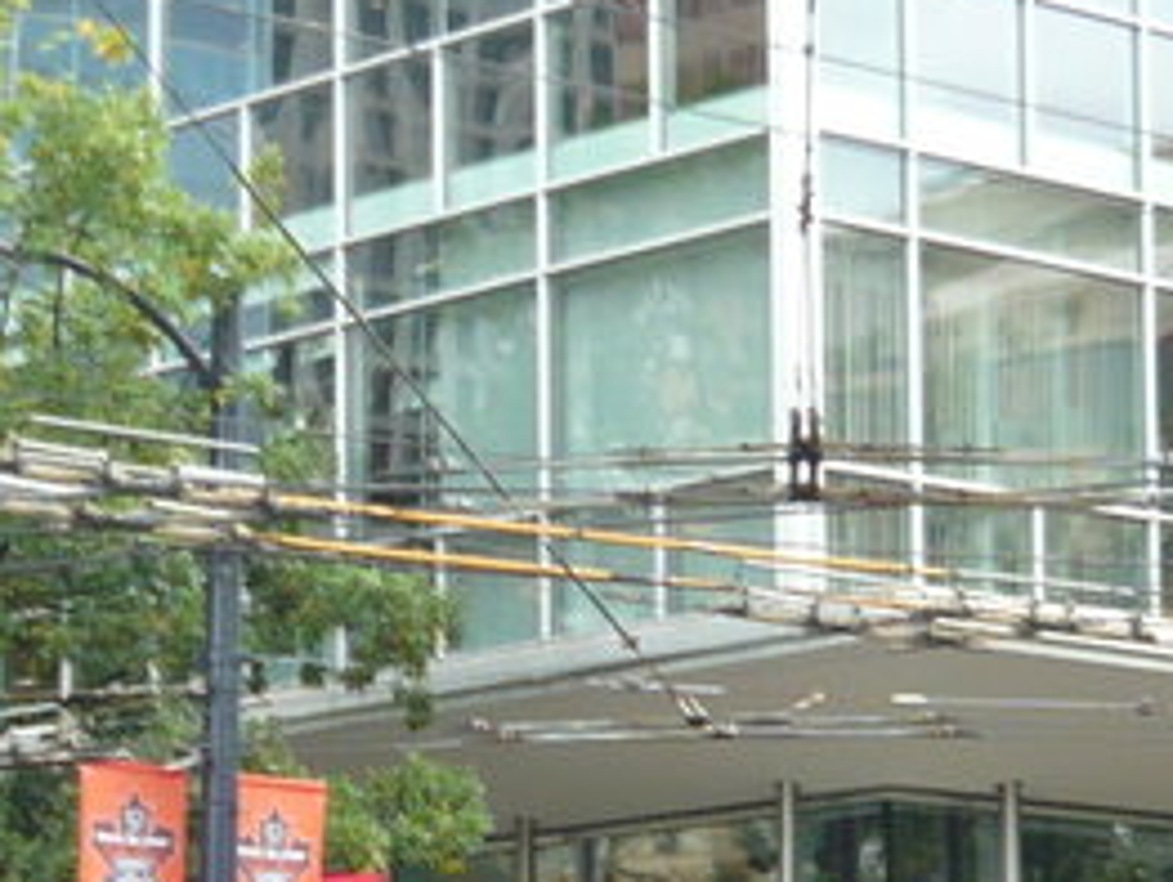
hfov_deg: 13.1
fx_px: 5121
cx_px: 533
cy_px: 810
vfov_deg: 9.8
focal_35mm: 151
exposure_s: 1/100
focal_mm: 5.5
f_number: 2.8
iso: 100
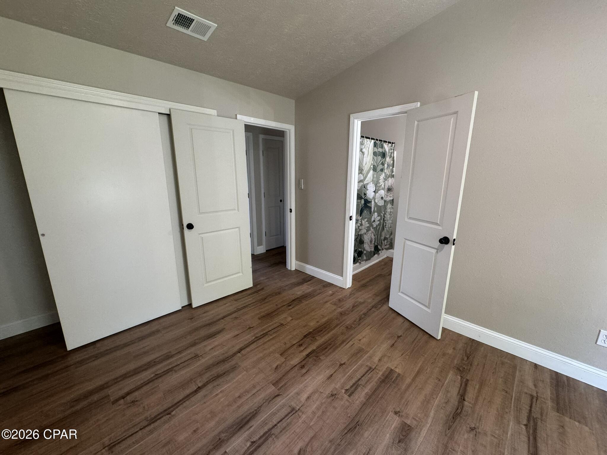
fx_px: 245
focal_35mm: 14
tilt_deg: -12.6
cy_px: 228
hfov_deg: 102.1
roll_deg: -0.4
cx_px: 304
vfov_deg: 85.7
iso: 200
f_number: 2.2
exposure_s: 1/60
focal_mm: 2.22
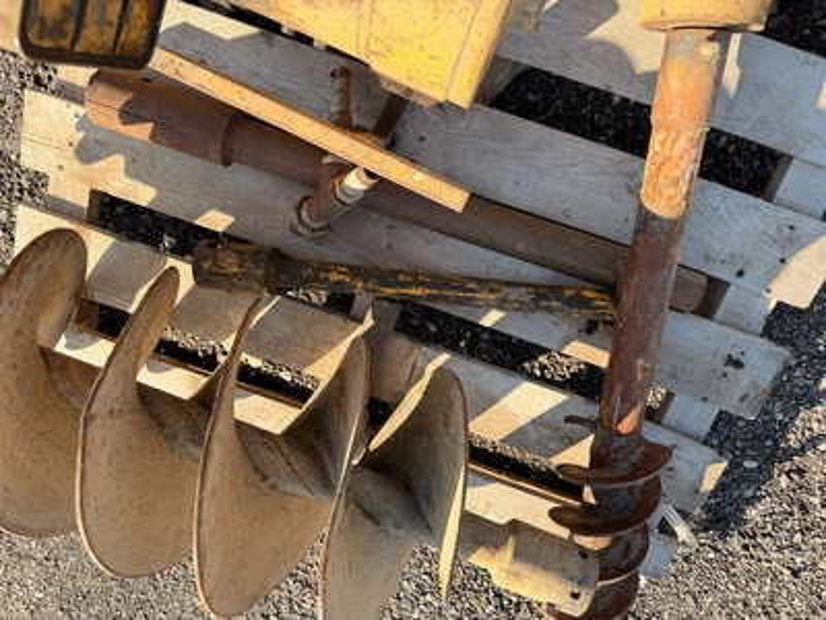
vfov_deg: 56.8
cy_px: 310
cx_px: 413
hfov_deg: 71.6
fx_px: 573
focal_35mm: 24
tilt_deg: -72.1
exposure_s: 1/1230
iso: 100
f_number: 1.78
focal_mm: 6.76
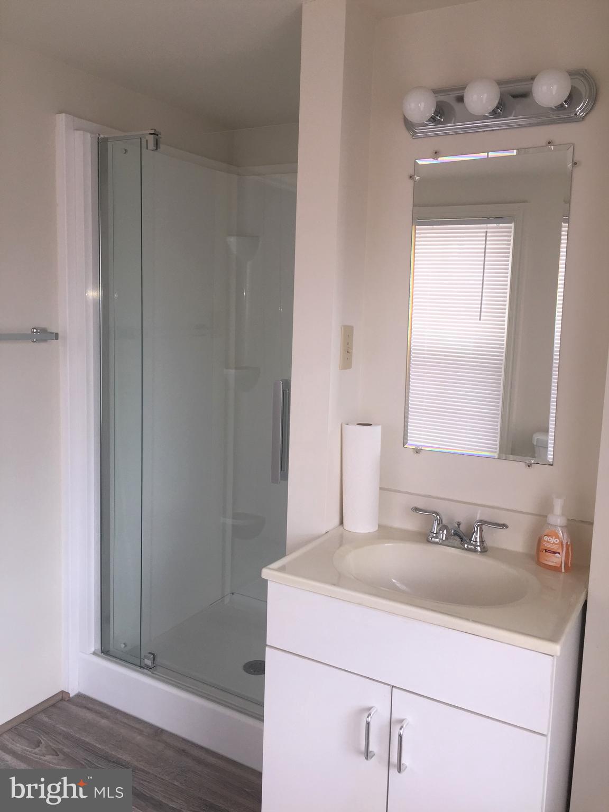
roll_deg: -1.4
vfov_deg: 61.7
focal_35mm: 29
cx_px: 304
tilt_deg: -4.4
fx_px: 680
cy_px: 406
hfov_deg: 48.2
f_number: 2.2
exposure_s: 1/120
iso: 50
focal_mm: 4.15
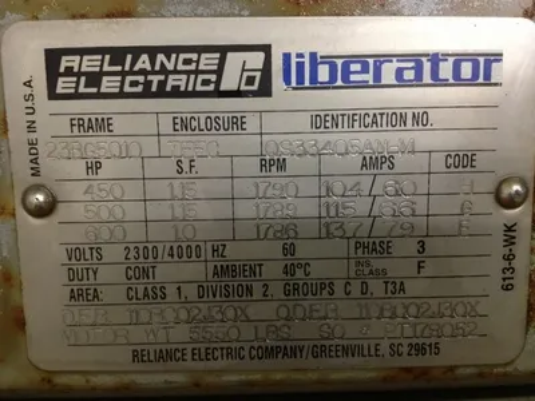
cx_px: 268
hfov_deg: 52.6
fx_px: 541
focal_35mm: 35
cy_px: 200
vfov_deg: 40.7
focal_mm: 4.28
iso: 200
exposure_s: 1/20
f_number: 2.4
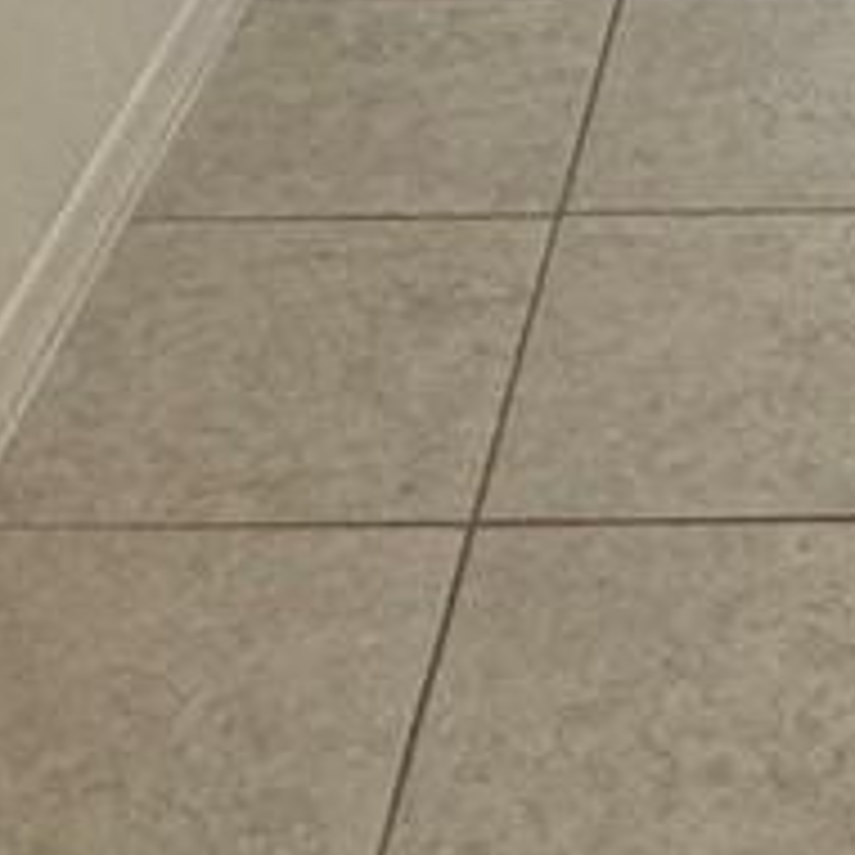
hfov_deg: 16.2
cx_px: 958
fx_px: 2906
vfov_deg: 12.7
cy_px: -1228
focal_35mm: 104
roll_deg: +2.6
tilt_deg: -0.1
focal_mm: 2.22
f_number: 2.2
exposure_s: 1/120
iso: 160
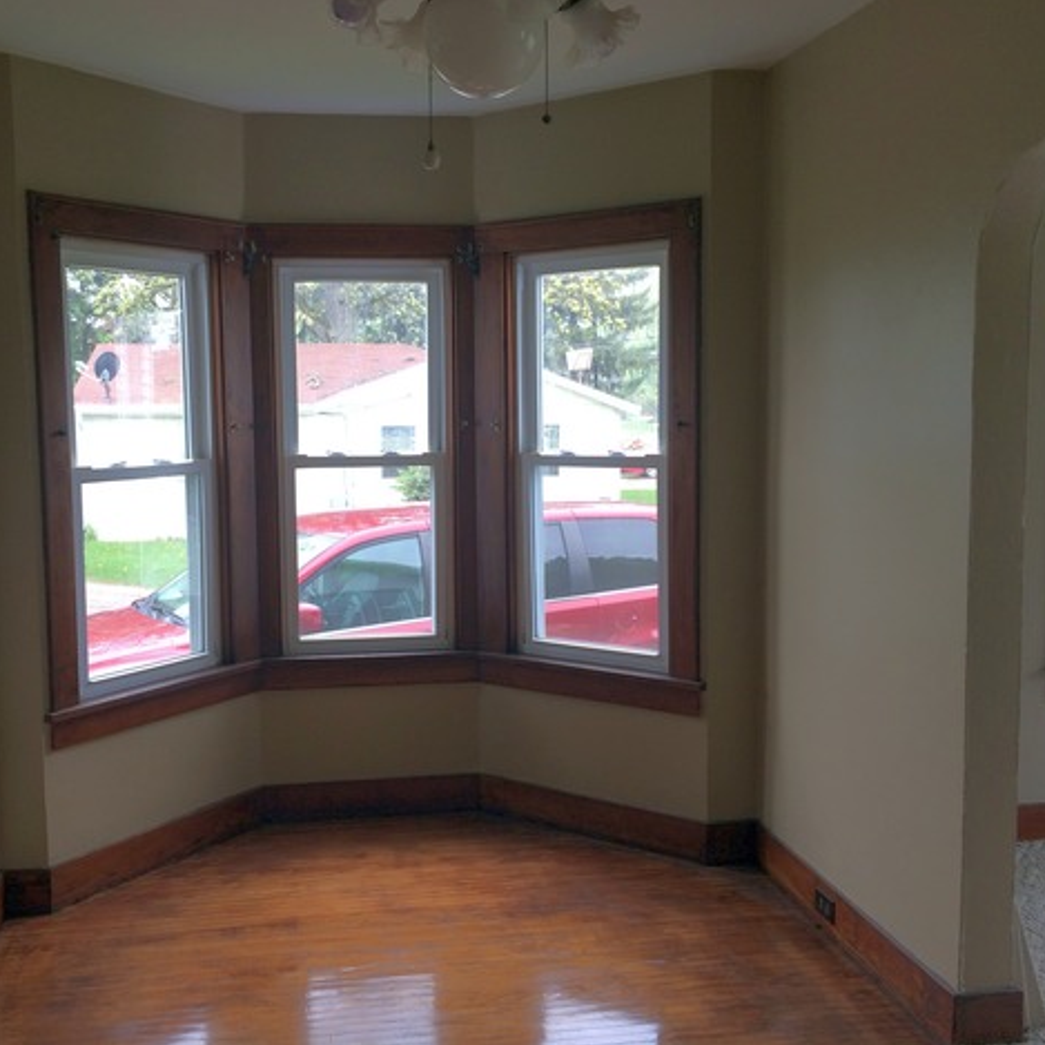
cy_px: 512
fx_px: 1195
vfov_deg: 47.2
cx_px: 450
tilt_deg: -4.8
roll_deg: +1.2
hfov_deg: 47.1
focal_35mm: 35
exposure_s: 1/60
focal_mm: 4.15
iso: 40
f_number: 2.2
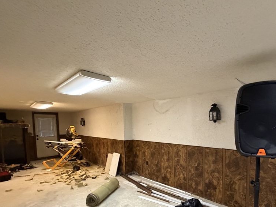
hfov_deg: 83.5
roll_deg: +1.4
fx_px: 151
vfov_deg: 67.0
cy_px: 136
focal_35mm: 19
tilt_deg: -6.8
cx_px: 167
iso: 800
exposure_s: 1/60
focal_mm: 2.22
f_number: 2.2
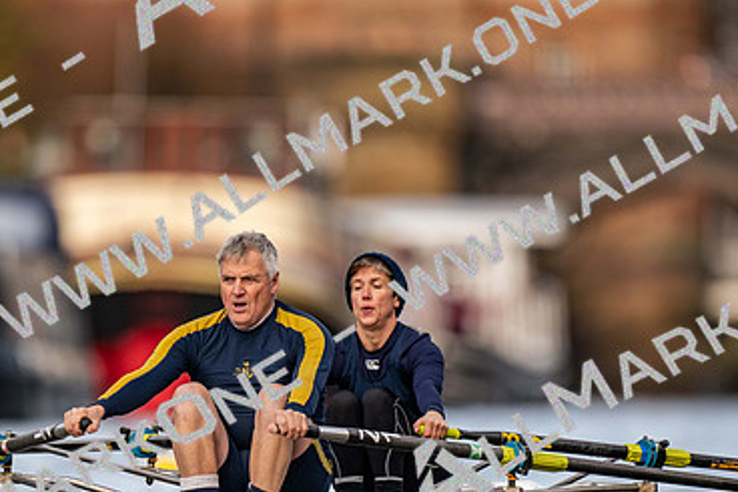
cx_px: 243
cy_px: 344
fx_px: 19383
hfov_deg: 2.2
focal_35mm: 946
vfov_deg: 1.5
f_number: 4
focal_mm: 600
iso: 720
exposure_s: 1/2500
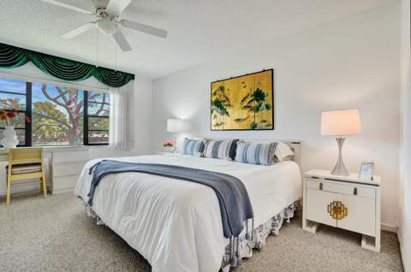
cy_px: 136
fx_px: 182
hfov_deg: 96.8
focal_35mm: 16
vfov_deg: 73.5
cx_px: 206
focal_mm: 16
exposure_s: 1/800
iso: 800
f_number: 2.8
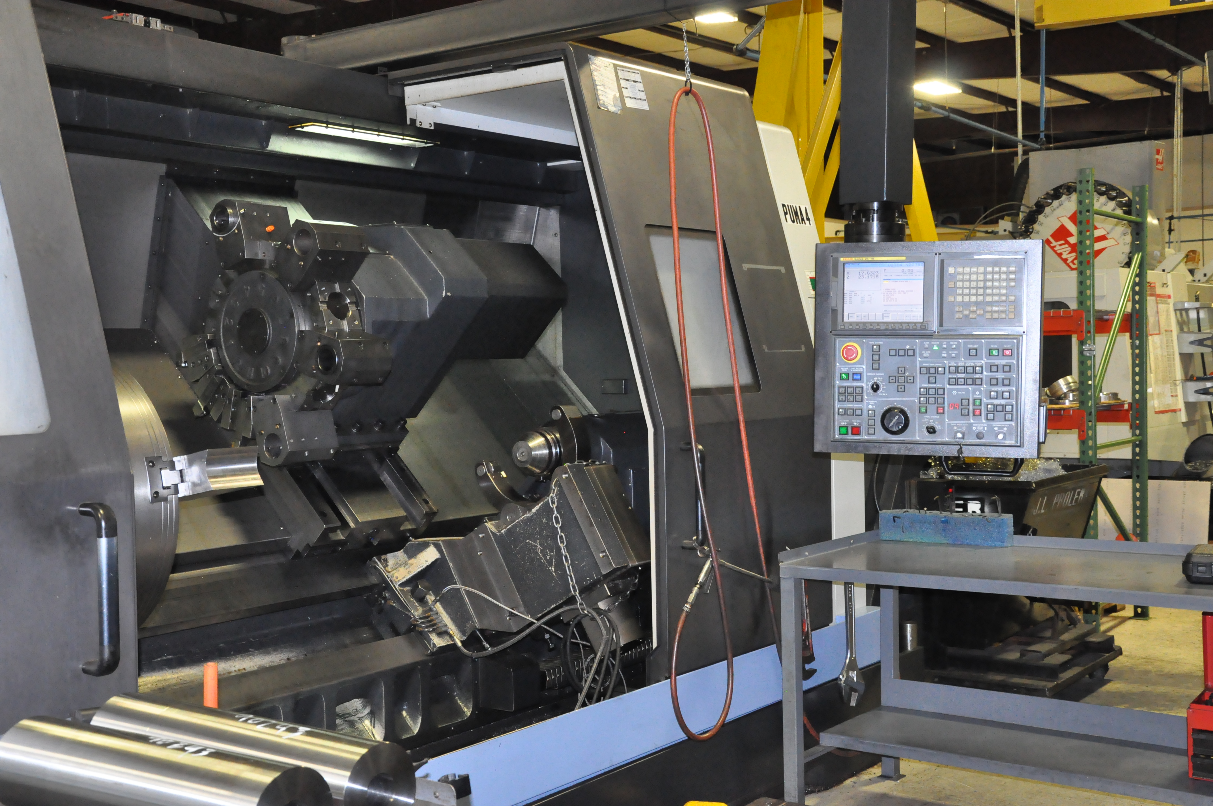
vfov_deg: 31.8
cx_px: 606
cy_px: 403
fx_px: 1413
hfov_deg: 46.4
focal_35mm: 42
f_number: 5.6
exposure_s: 1/60
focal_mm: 28
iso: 3200
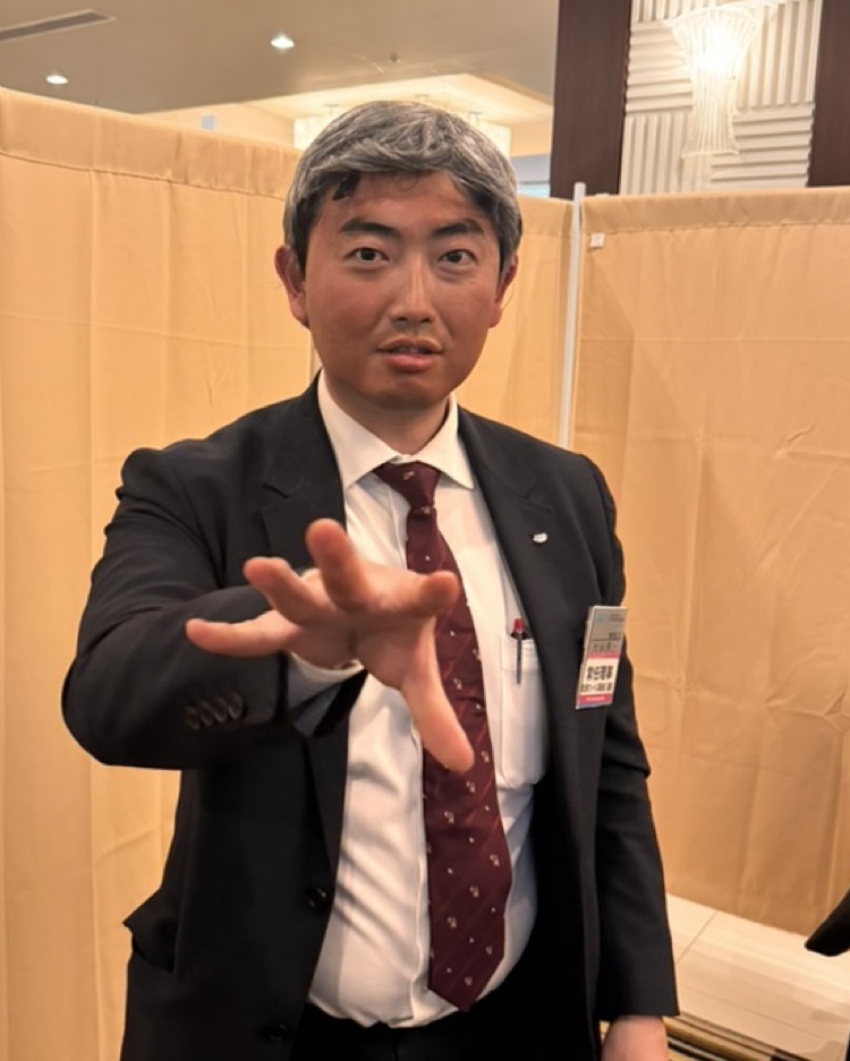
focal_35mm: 35
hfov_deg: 41.9
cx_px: 314
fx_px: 1100
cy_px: 510
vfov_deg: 51.5
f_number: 1.78
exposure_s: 1/50
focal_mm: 6.76
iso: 500
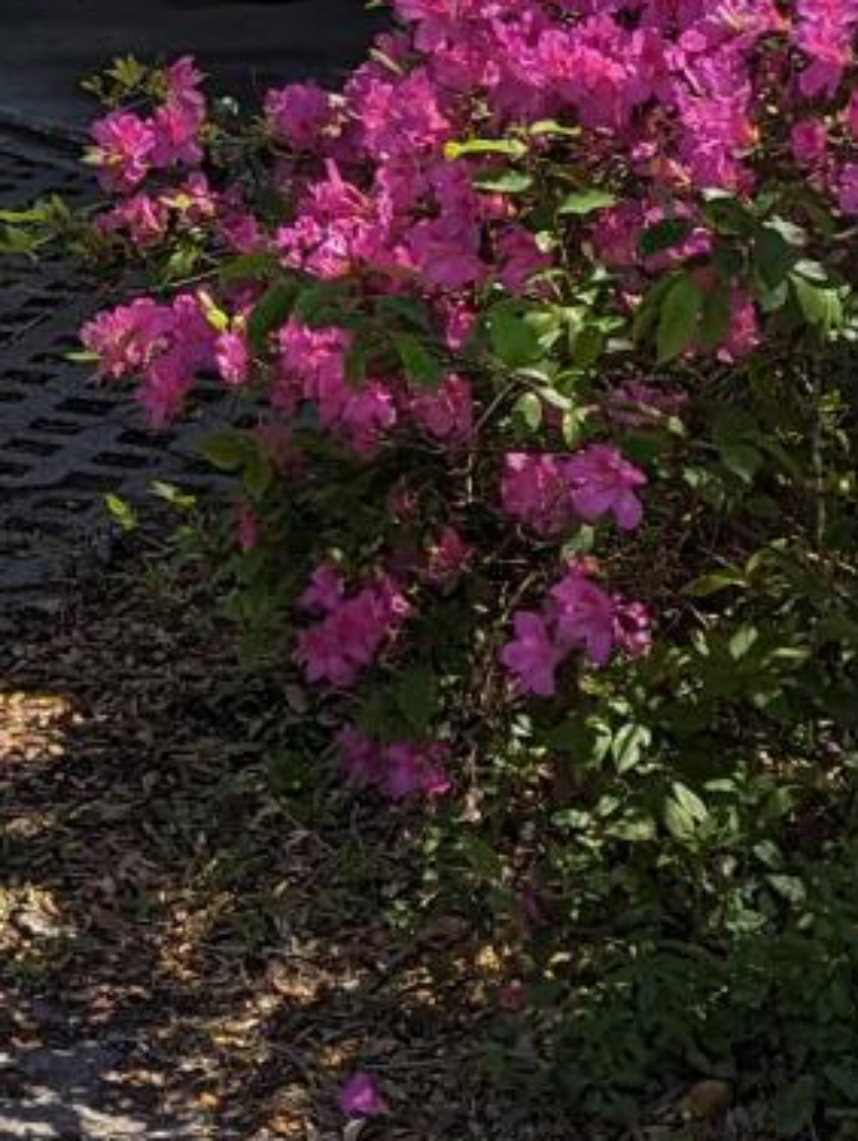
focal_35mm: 128
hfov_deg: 11.1
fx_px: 4223
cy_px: -158
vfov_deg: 15.0
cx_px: -485
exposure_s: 1/1433
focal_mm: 6.81
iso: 46
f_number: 1.85
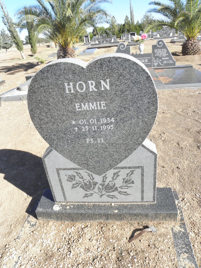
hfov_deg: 53.1
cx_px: 100
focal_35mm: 26
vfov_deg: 67.3
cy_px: 134
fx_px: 201
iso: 200
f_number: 6.3
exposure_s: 1/400
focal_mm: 4.6
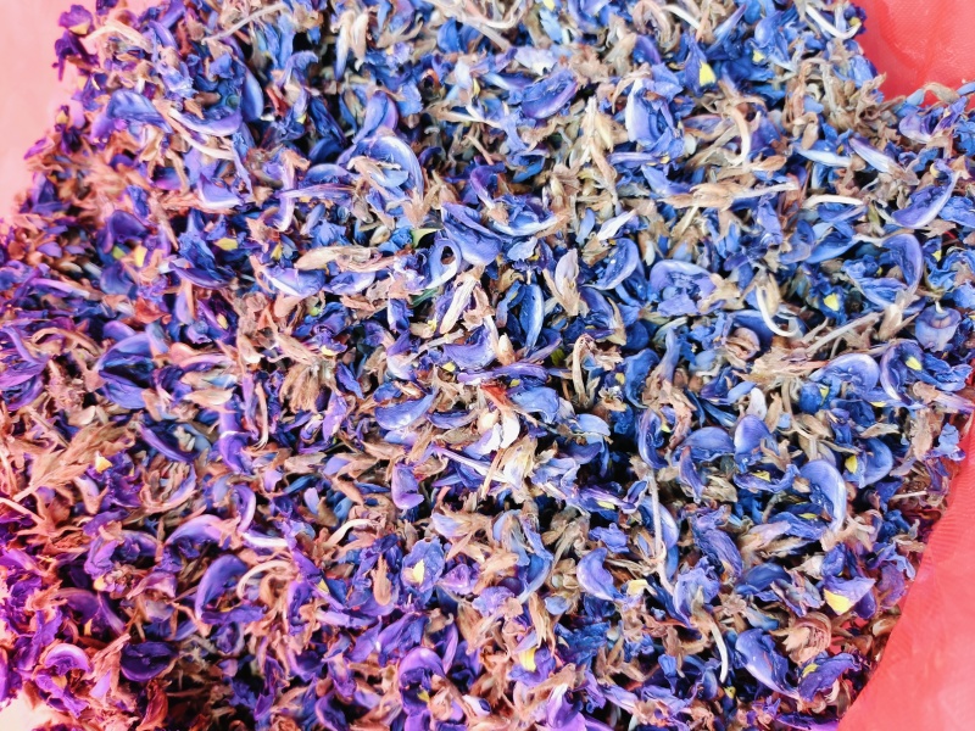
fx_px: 704
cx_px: 488
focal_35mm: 25
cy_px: 366
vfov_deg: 54.9
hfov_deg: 69.4
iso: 492
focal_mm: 4.7
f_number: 1.7
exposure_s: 1/50
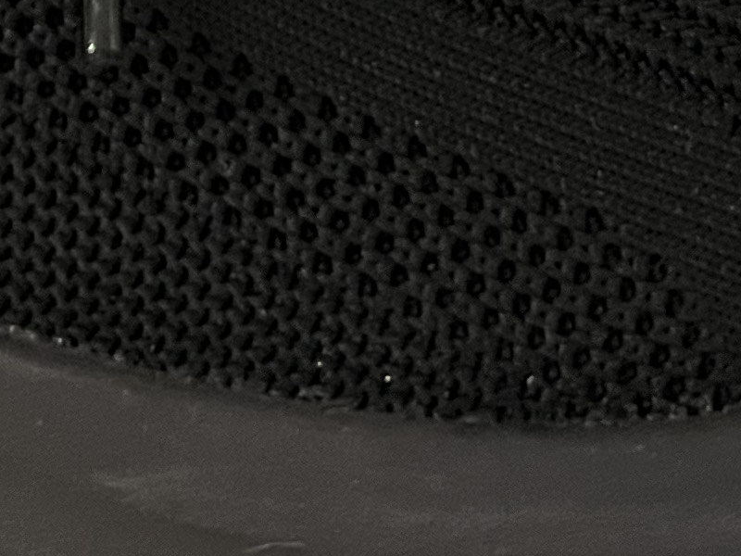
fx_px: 2804
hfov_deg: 14.8
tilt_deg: -11.8
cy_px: -471
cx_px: -7
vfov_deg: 10.6
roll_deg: +0.0
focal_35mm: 131
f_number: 1.5
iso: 500
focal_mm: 5.7
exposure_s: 1/50
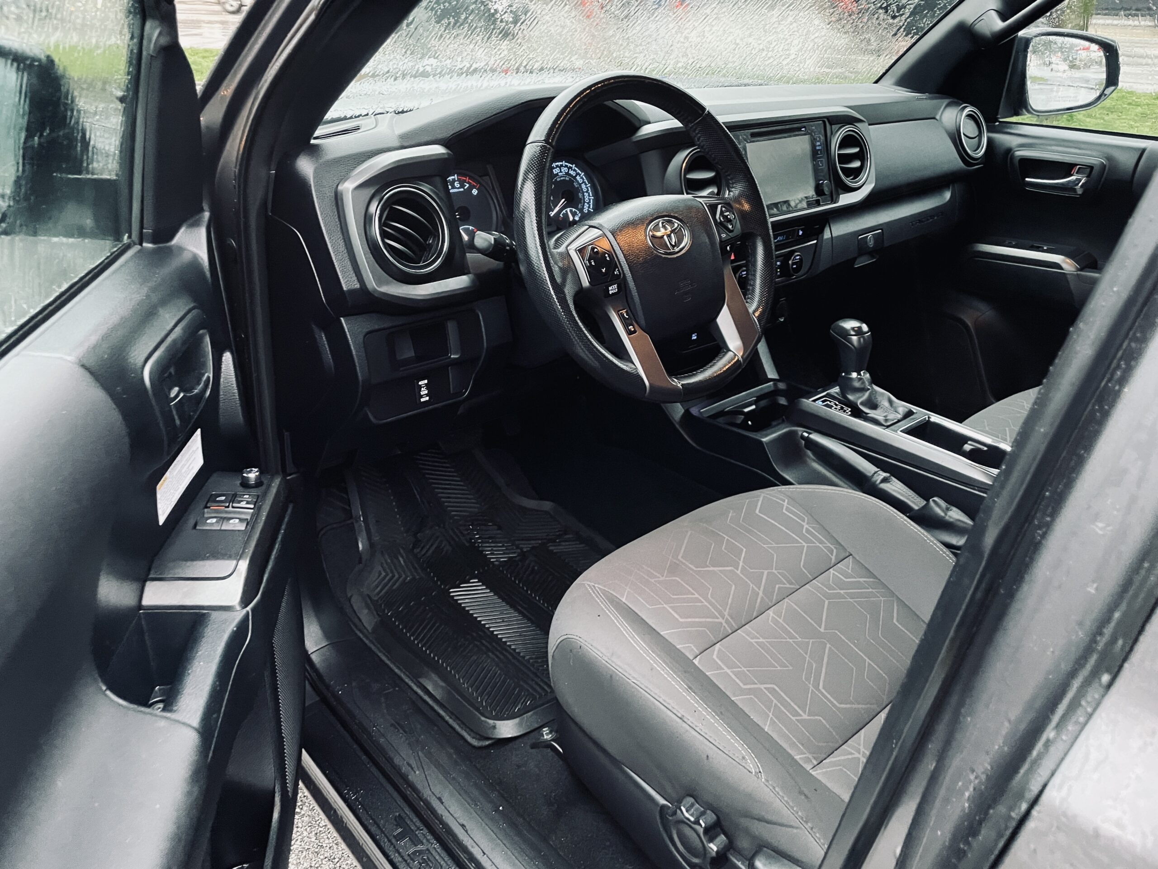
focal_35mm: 26
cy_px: 434
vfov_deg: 53.1
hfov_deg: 67.3
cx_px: 579
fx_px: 870
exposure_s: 1/30
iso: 640
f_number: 1.6
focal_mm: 4.2
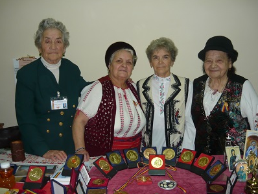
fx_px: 254
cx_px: 131
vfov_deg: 41.8
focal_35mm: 34
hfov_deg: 53.9
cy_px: 98
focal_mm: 5.5
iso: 100
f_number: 2.8
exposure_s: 1/30
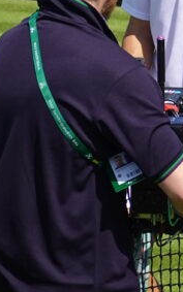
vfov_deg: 2.9
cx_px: 350
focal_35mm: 734
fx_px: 5854
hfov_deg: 1.8
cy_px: -31
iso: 100
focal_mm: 71.86
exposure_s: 1/400
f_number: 5.6
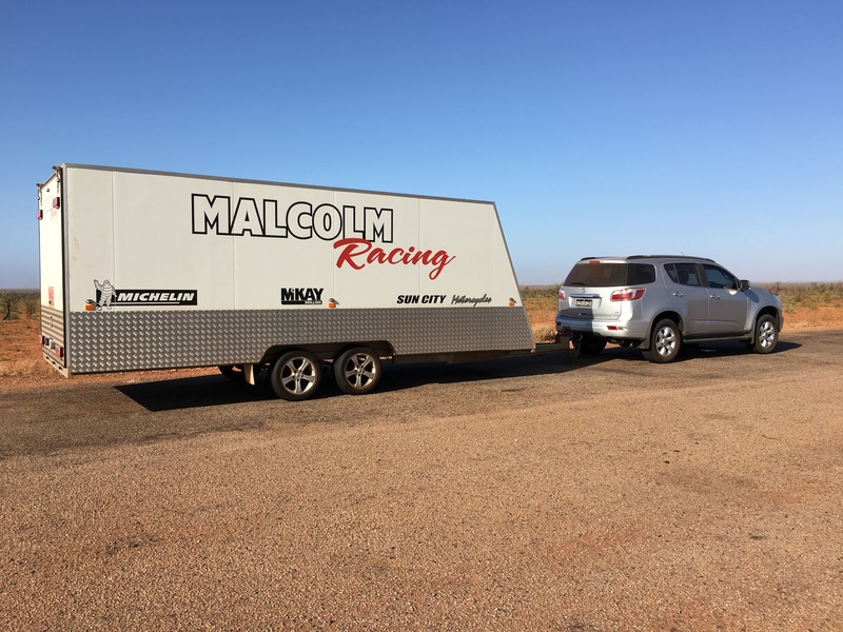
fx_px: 706
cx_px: 422
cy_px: 316
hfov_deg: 61.7
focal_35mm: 29
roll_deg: -0.2
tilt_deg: -3.4
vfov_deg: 48.2
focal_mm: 4.15
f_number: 2.2
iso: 25
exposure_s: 1/1748
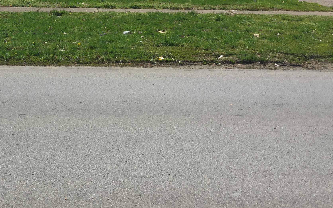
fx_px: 499
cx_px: 95
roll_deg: -2.2
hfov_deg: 36.3
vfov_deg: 23.0
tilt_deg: -8.7
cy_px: 24
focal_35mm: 55
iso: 32
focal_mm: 4.15
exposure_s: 1/2198
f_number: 2.2
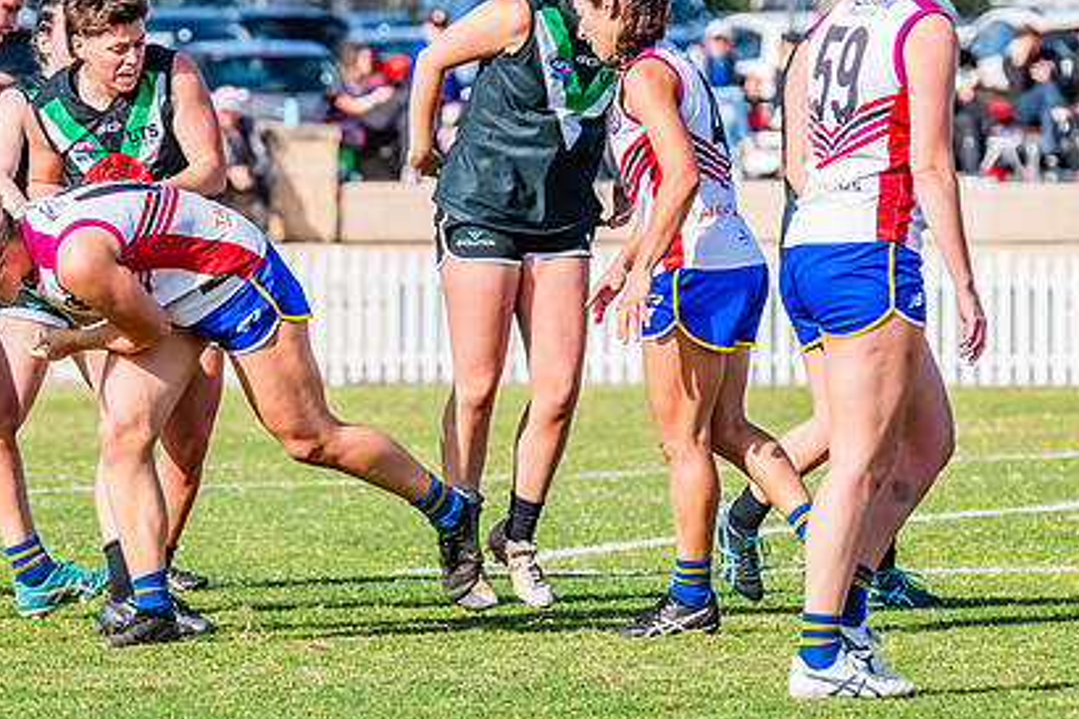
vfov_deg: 2.2
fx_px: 18634
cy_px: 446
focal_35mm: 622
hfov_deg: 3.3
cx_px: 245
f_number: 9
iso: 800
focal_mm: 290
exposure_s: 1/1600
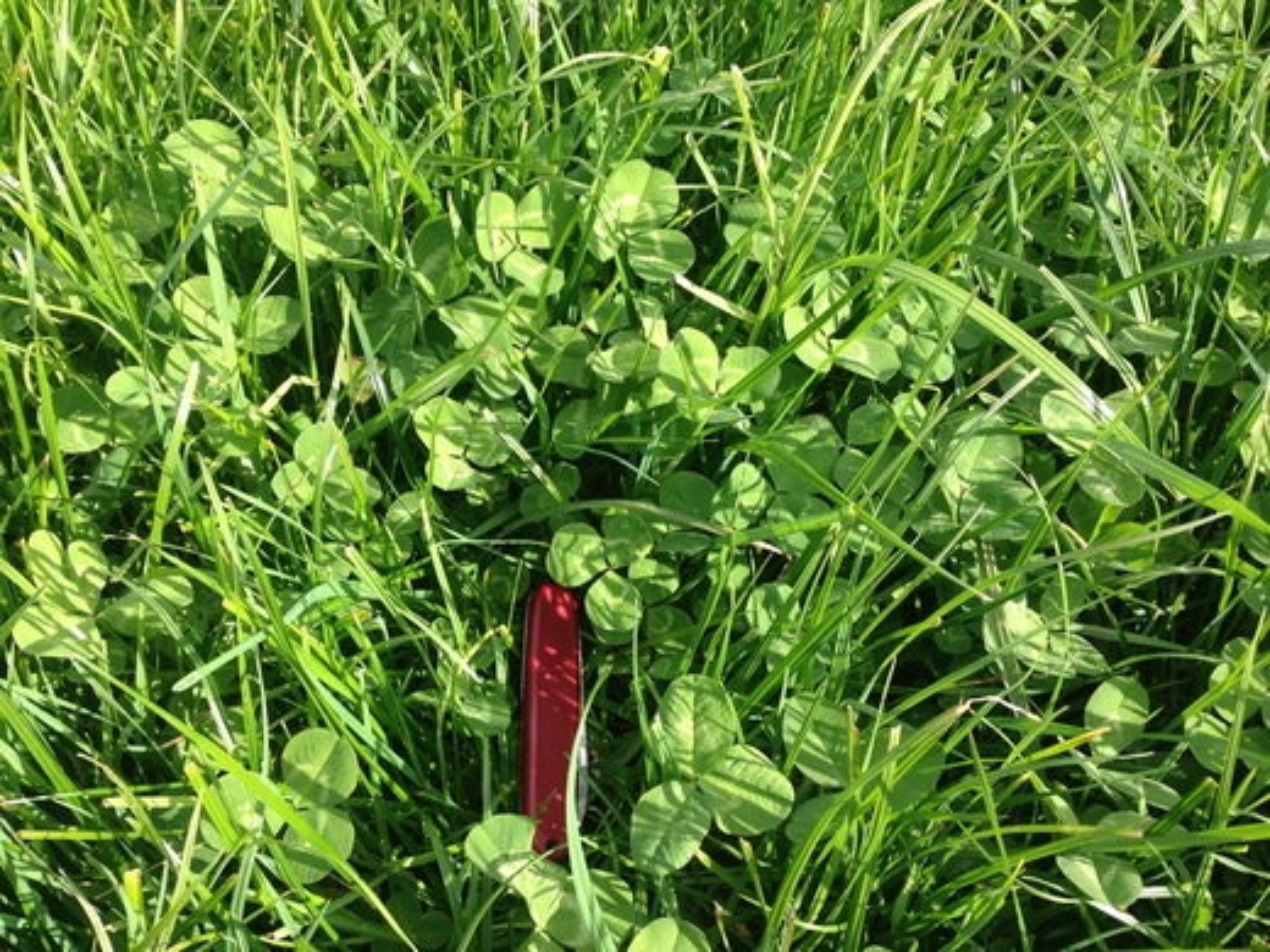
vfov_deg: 42.9
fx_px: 1211
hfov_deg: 55.4
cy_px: 476
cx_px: 635
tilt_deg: -53.9
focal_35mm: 33
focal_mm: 4.12
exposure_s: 1/507
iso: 50
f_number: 2.4
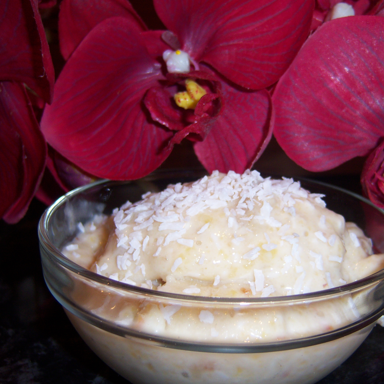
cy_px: 194
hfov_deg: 32.2
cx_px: 216
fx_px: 665
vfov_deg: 32.2
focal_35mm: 53
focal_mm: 7.5
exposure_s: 1/60
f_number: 2.8
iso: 80
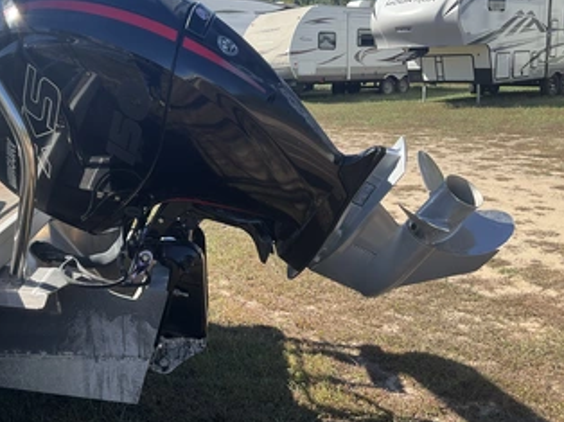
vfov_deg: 38.5
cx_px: 216
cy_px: 169
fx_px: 602
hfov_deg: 49.7
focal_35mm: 37
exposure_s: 1/804
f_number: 1.8
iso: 25
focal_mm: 3
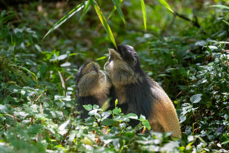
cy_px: 72
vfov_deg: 5.3
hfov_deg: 8.0
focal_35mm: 258
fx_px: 1641
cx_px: 115
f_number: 5.6
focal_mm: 214
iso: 6400
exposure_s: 1/1000
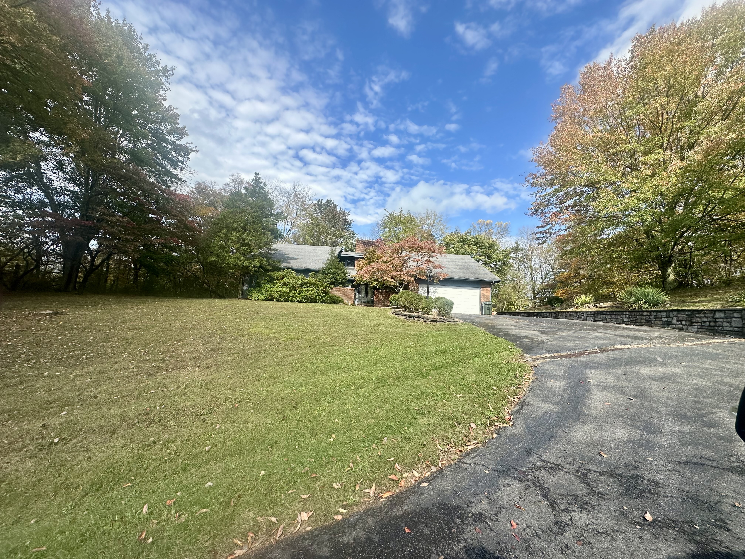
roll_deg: -3.6
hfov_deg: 102.1
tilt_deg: +6.8
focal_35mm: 14
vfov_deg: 85.7
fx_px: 301
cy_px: 280
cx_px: 372
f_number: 2.2
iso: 50
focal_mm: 2.22
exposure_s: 1/1642
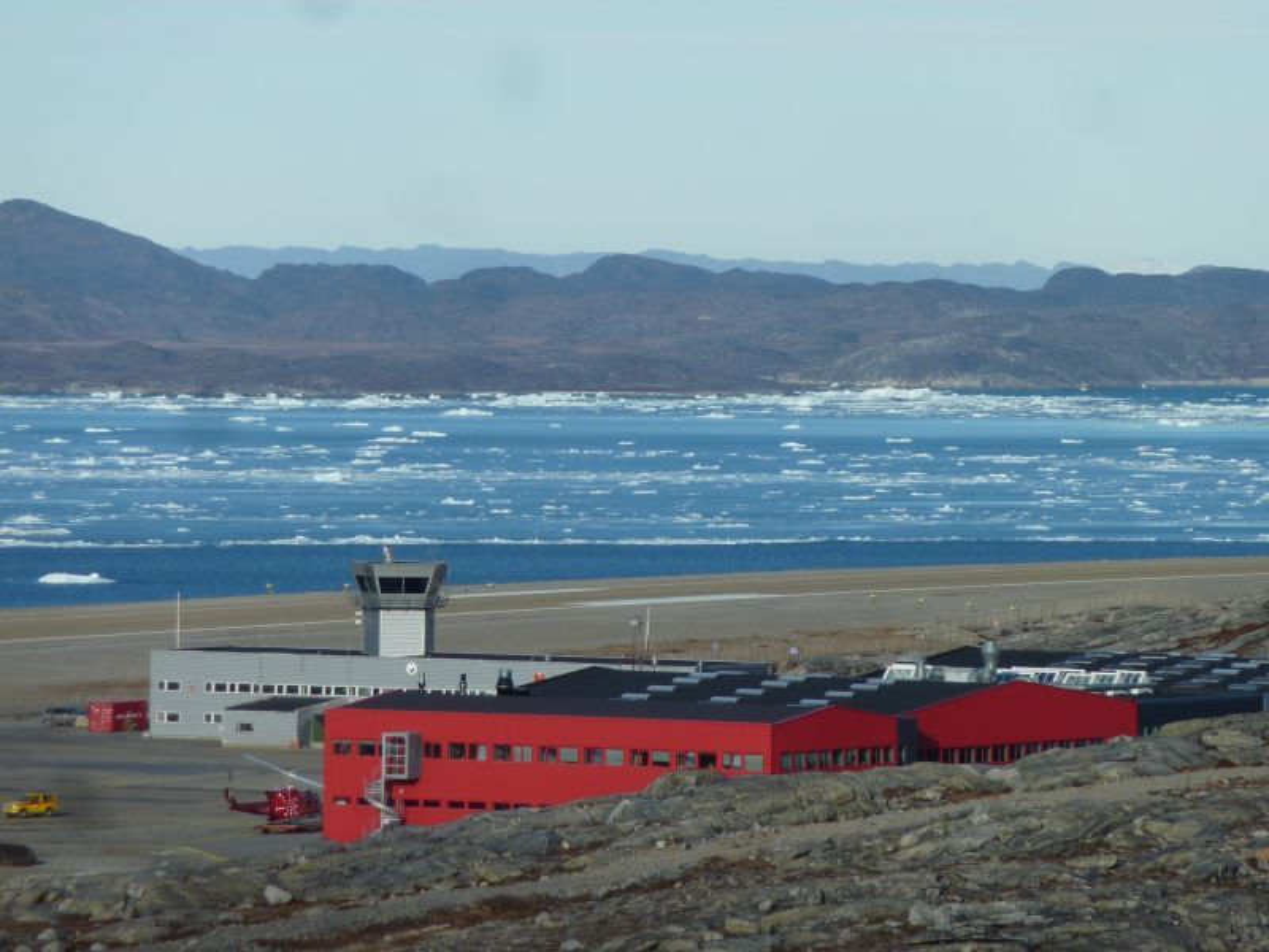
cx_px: 634
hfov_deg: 6.6
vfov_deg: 5.0
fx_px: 10998
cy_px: 476
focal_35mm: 300
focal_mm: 49.2
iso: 80
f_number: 5.6
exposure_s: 1/500
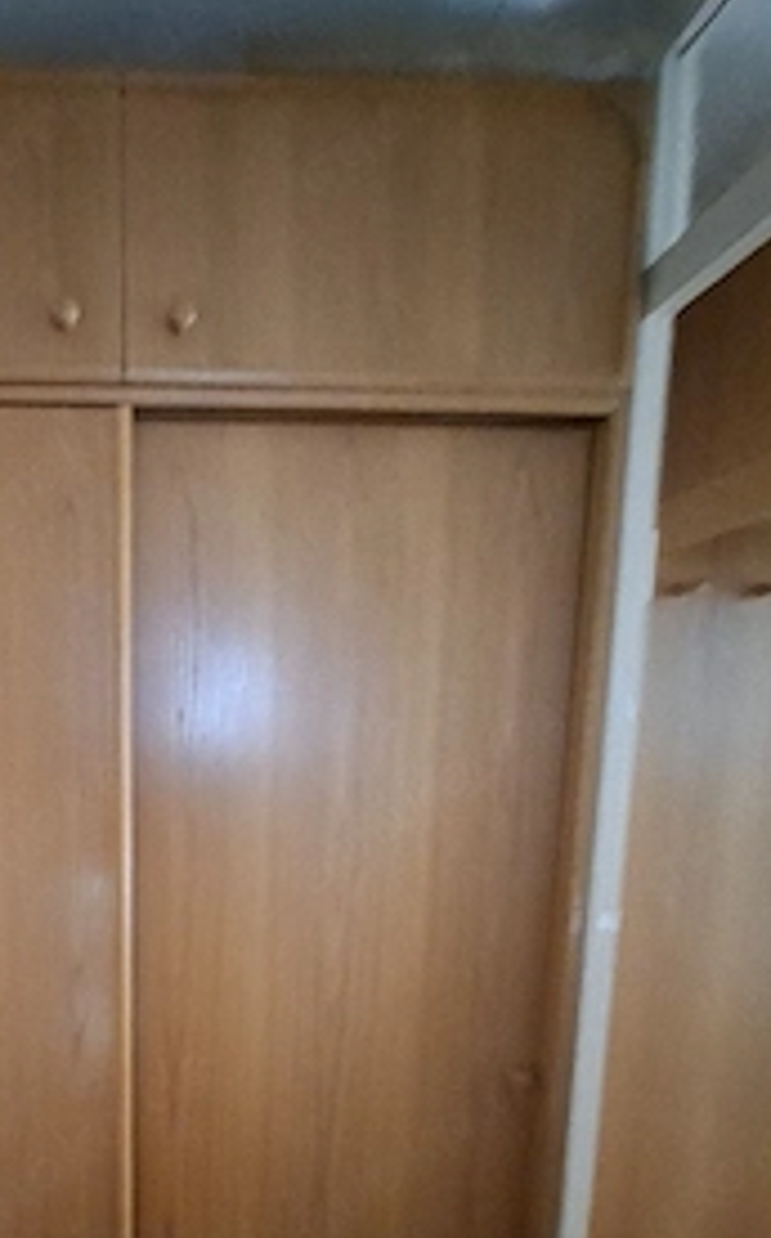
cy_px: 843
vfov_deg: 81.7
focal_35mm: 20
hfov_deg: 56.2
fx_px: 674
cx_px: 179
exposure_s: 1/9
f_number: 2.2
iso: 800
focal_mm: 1.74
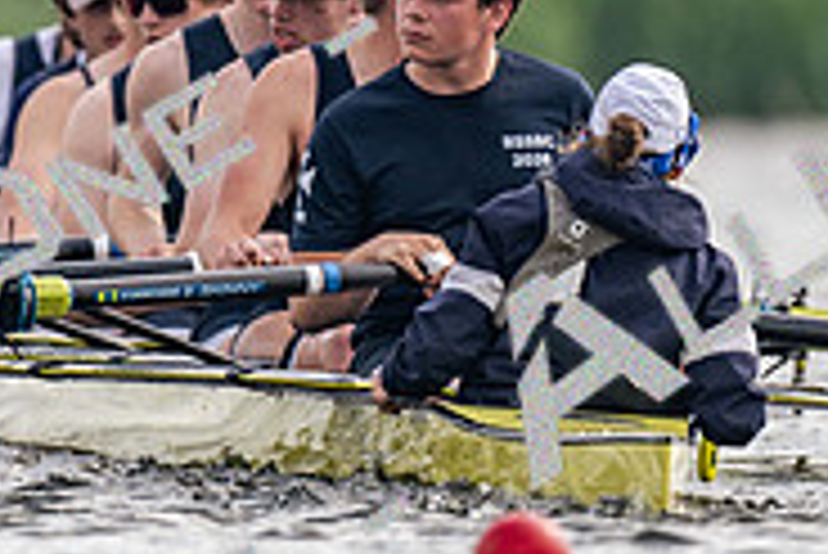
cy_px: 61
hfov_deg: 1.1
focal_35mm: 1890
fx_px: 43503
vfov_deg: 0.7
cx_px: 122
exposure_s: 1/2500
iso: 450
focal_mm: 600
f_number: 4
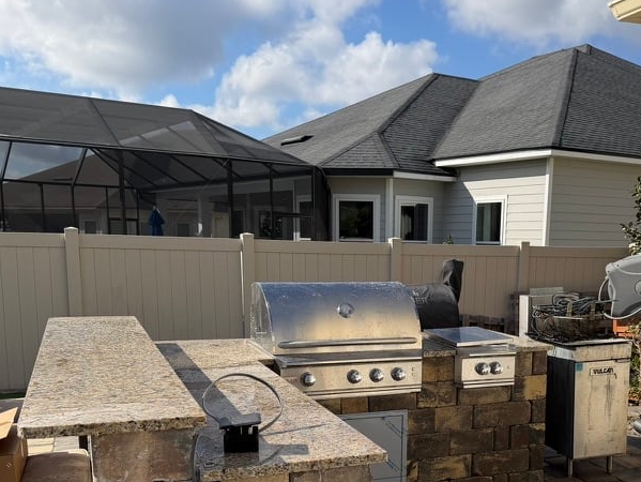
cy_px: 381
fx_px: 760
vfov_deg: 34.2
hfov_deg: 45.2
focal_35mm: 41
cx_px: 417
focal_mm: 6.76
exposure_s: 1/7353
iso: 100
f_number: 1.78
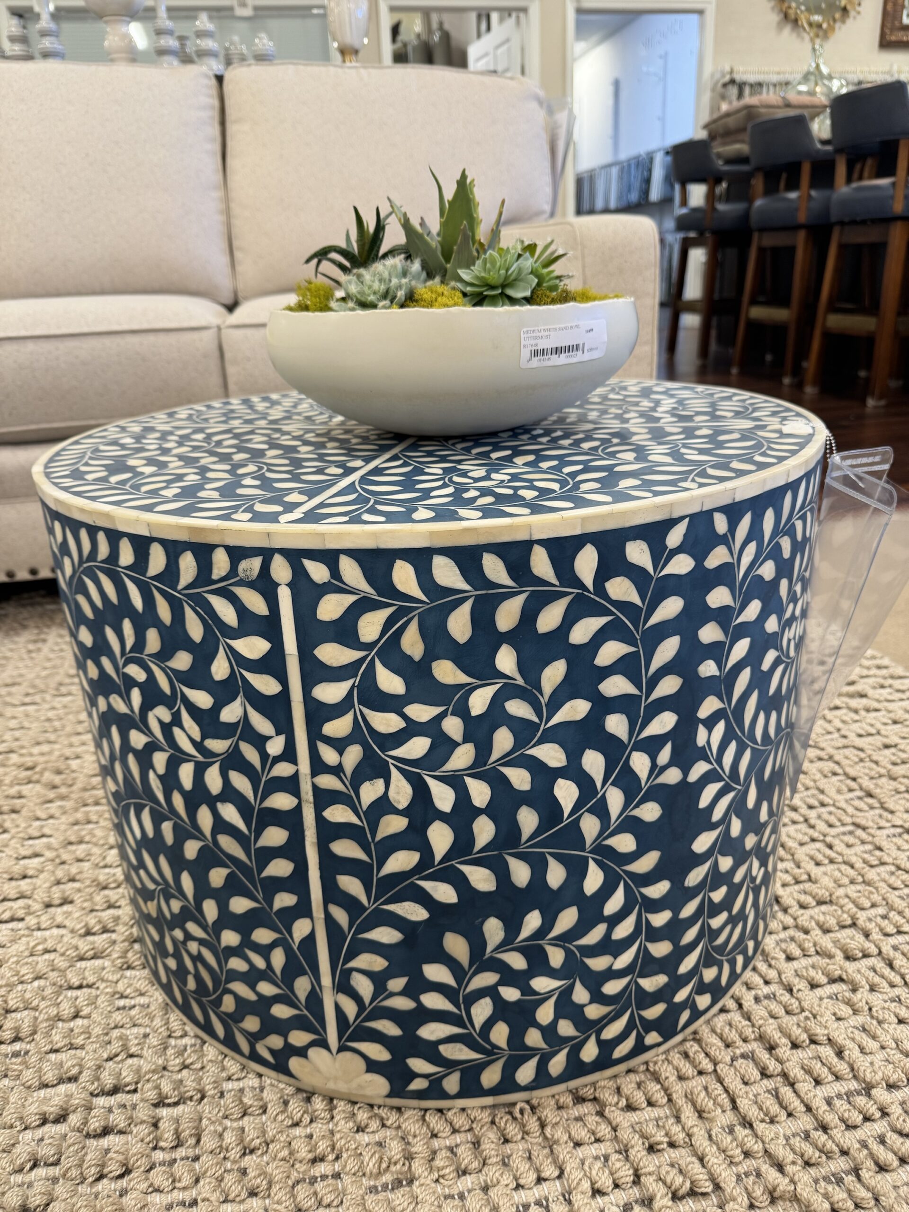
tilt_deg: -22.1
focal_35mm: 24
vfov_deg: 71.6
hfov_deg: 56.8
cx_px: 454
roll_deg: +2.8
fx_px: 840
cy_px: 606
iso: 125
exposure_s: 1/60
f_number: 1.78
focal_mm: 6.76
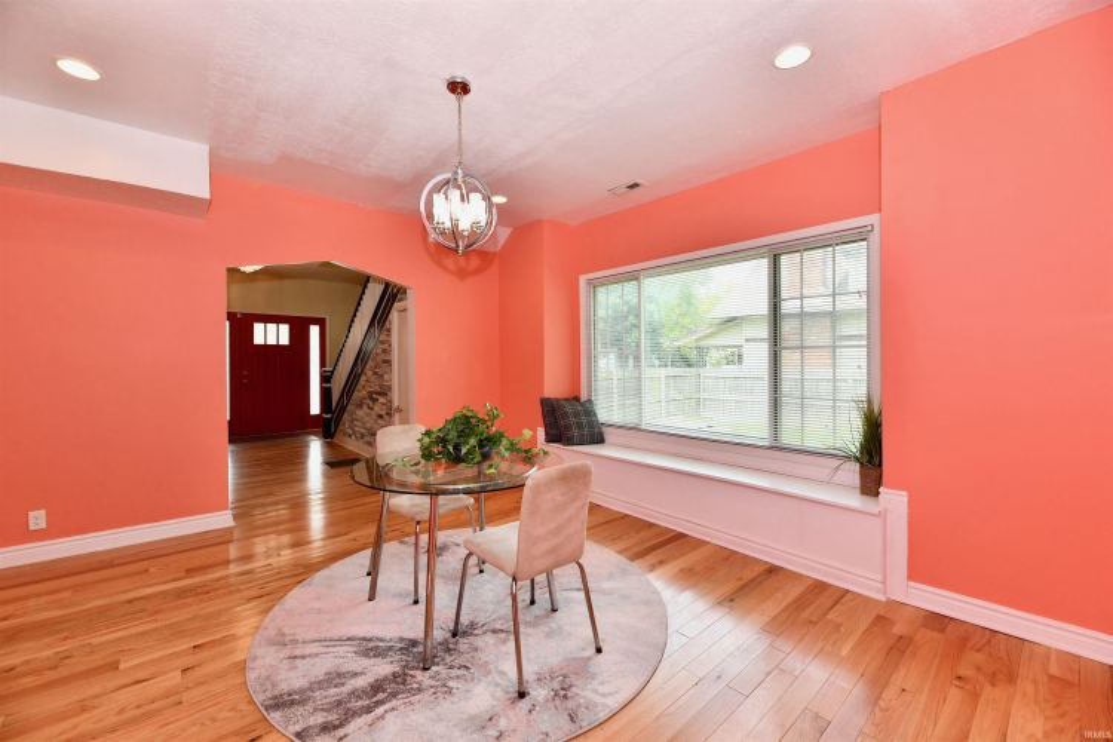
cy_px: 371
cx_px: 556
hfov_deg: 104.3
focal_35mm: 14
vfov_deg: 81.2
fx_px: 433
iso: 640
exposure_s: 1/200
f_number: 7.1
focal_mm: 14
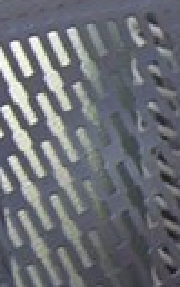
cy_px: 396
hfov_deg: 4.4
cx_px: 753
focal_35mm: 277
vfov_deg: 7.5
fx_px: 2167
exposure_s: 1/125
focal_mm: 5.5
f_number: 3.4
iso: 80
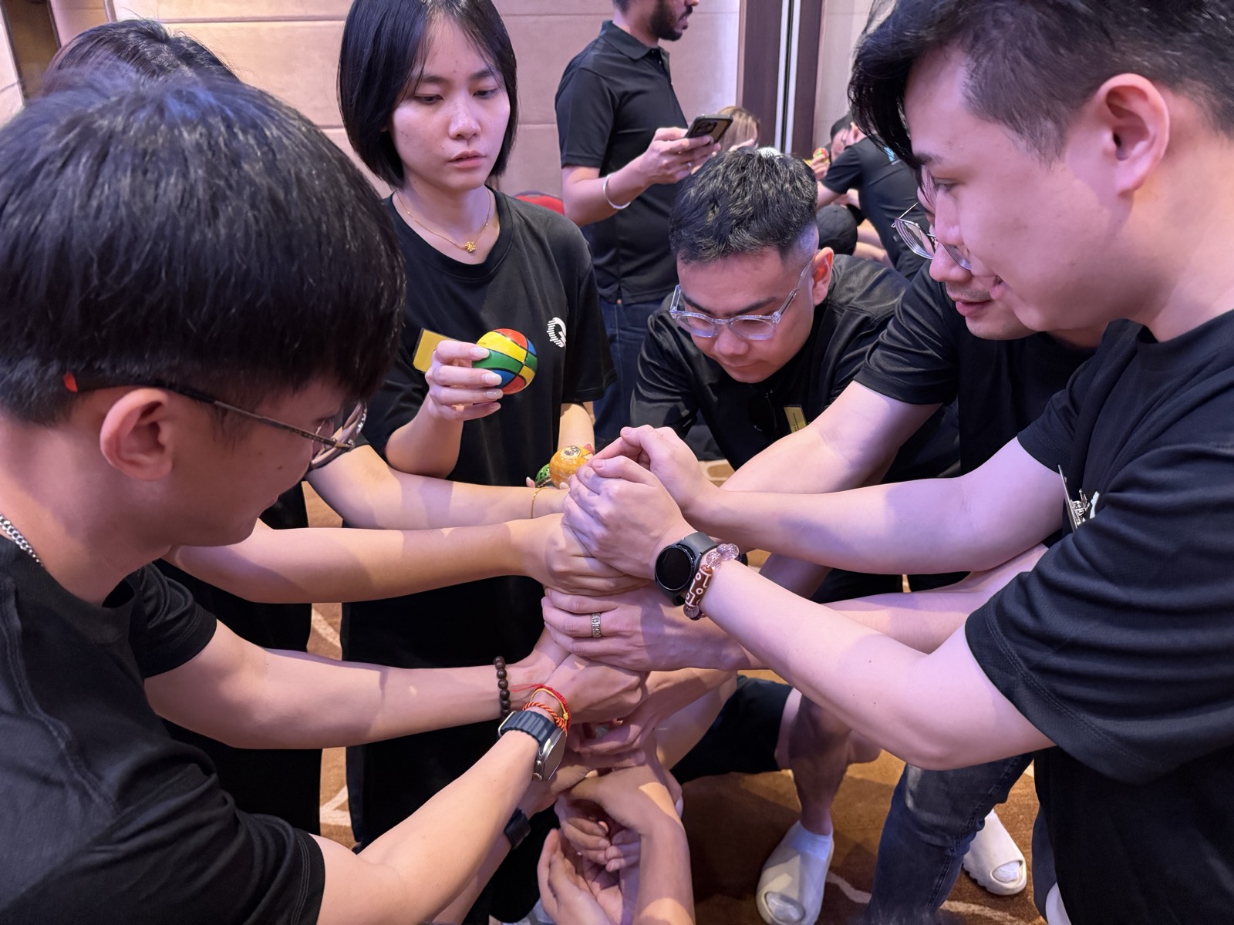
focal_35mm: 24
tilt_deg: -23.8
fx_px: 856
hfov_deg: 71.6
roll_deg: +0.5
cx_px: 617
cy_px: 462
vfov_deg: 56.8
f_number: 1.78
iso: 800
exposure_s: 1/58
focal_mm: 6.76
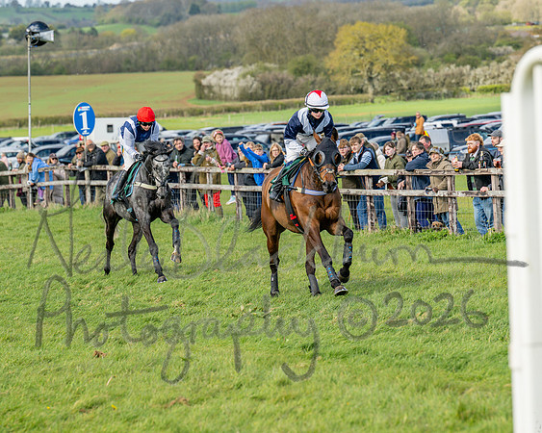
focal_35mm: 189
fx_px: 3034
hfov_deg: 10.2
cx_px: 314
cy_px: 203
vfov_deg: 8.2
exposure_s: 1/1600
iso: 400
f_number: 4.5
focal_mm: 135
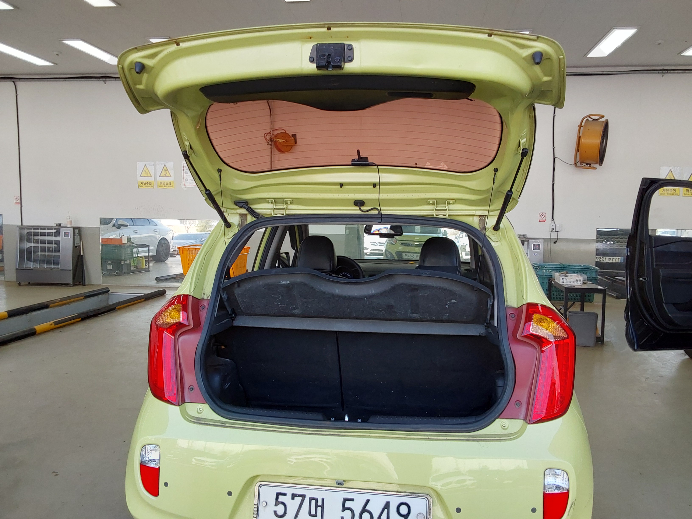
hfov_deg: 63.4
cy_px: 260
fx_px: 560
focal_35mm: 28
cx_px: 346
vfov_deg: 49.7
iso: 50
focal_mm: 2.91
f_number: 1.9
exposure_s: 1/232
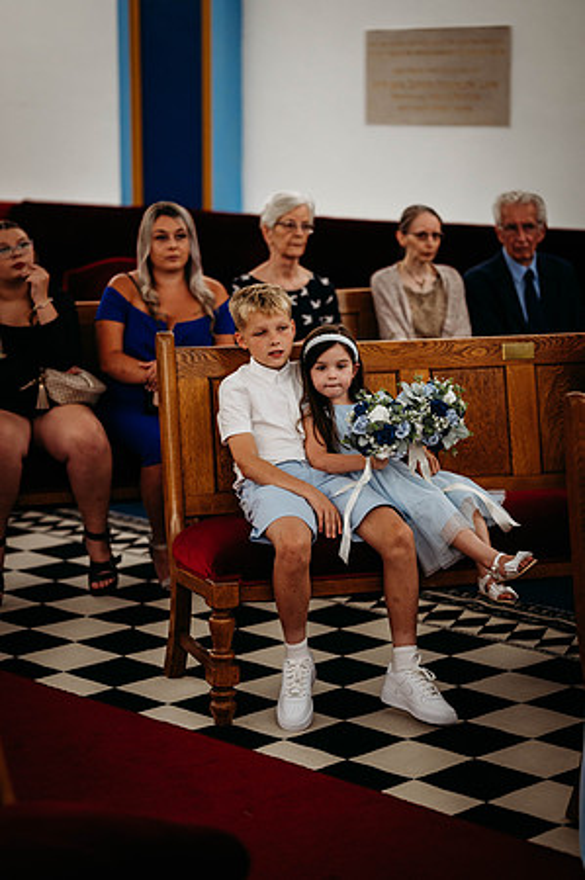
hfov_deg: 16.0
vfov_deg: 23.9
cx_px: 292
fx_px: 2077
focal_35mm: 85
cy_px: 440
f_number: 1.8
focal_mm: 85
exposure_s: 1/200
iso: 1250
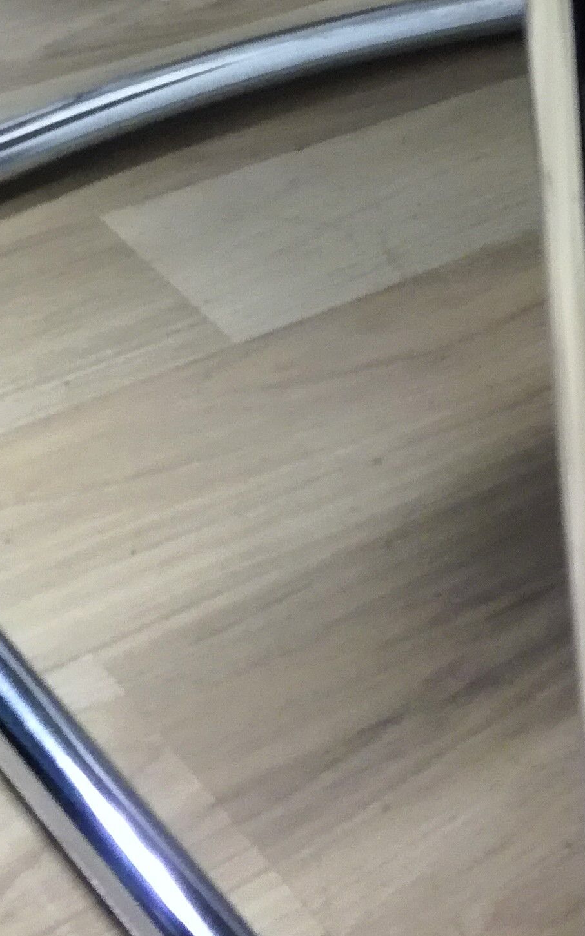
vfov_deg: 24.2
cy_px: 30
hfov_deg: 15.9
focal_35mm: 82
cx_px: 186
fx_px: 2093
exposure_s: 1/33.3
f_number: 2
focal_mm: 3.79
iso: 320
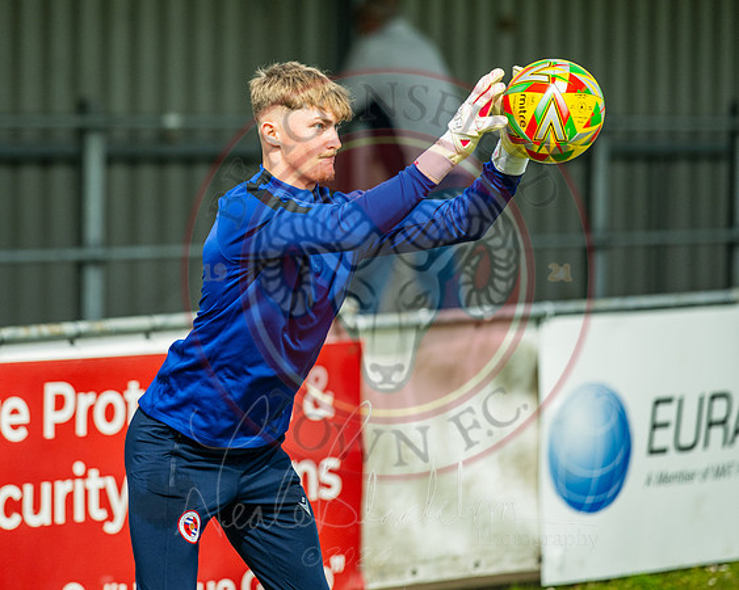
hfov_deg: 8.8
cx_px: 289
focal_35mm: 219
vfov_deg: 7.1
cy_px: 179
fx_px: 4785
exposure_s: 1/10000
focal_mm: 135
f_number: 1.8
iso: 400
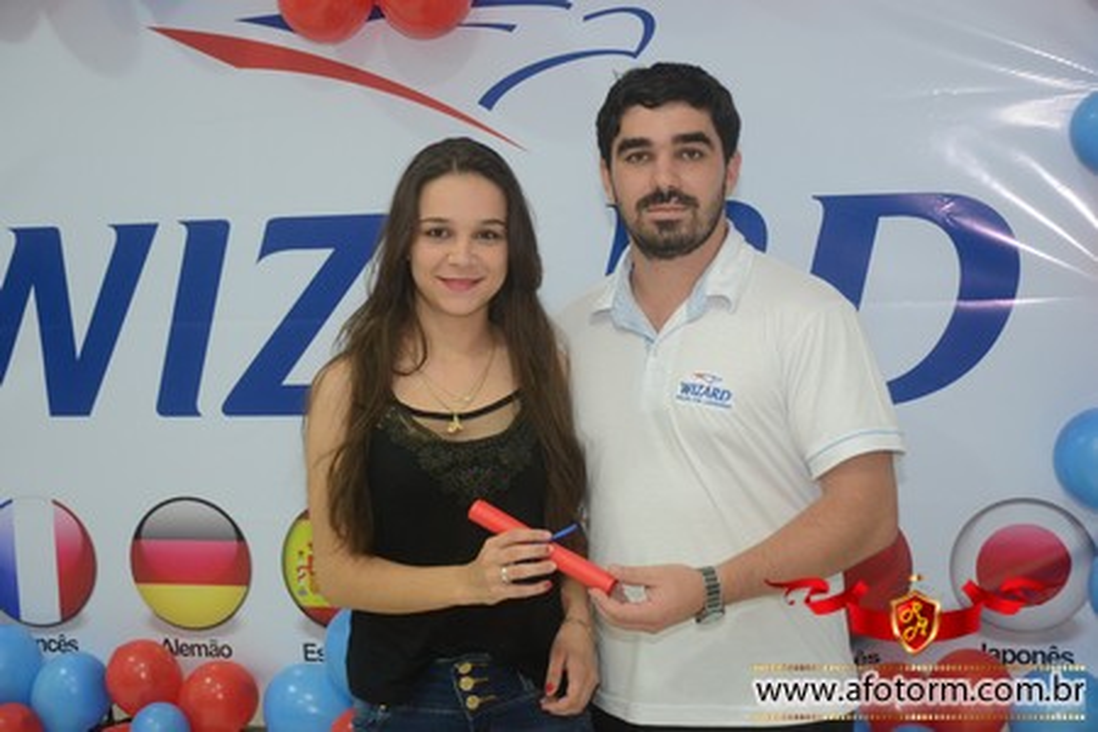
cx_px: 549
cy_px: 366
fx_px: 2013
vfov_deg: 20.6
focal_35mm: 66
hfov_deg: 30.5
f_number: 4.5
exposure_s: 1/80
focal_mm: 44
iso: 1600
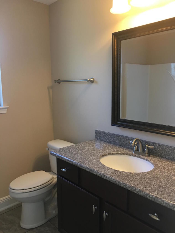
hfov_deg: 48.2
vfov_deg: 61.7
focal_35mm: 29
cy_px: 116
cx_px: 88
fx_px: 195
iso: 64
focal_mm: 4.15
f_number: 2.2
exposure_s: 1/15
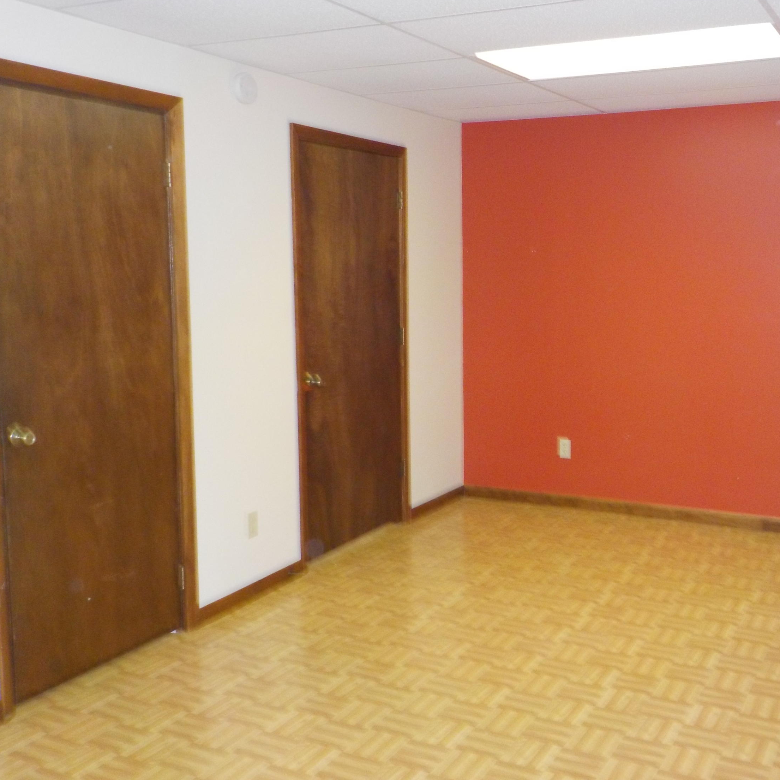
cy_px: 384
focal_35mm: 36
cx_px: 516
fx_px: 918
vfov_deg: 46.0
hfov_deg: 45.4
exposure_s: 1/30
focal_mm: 4.1
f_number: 3.3
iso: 360
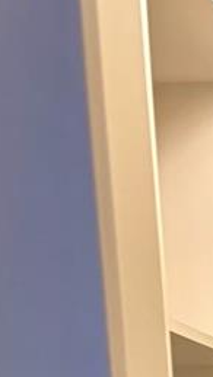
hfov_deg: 8.3
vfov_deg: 13.8
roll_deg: +2.2
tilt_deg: -8.0
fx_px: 1313
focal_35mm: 131
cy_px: 767
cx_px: 553
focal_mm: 5.96
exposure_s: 1/60
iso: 125
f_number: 1.6
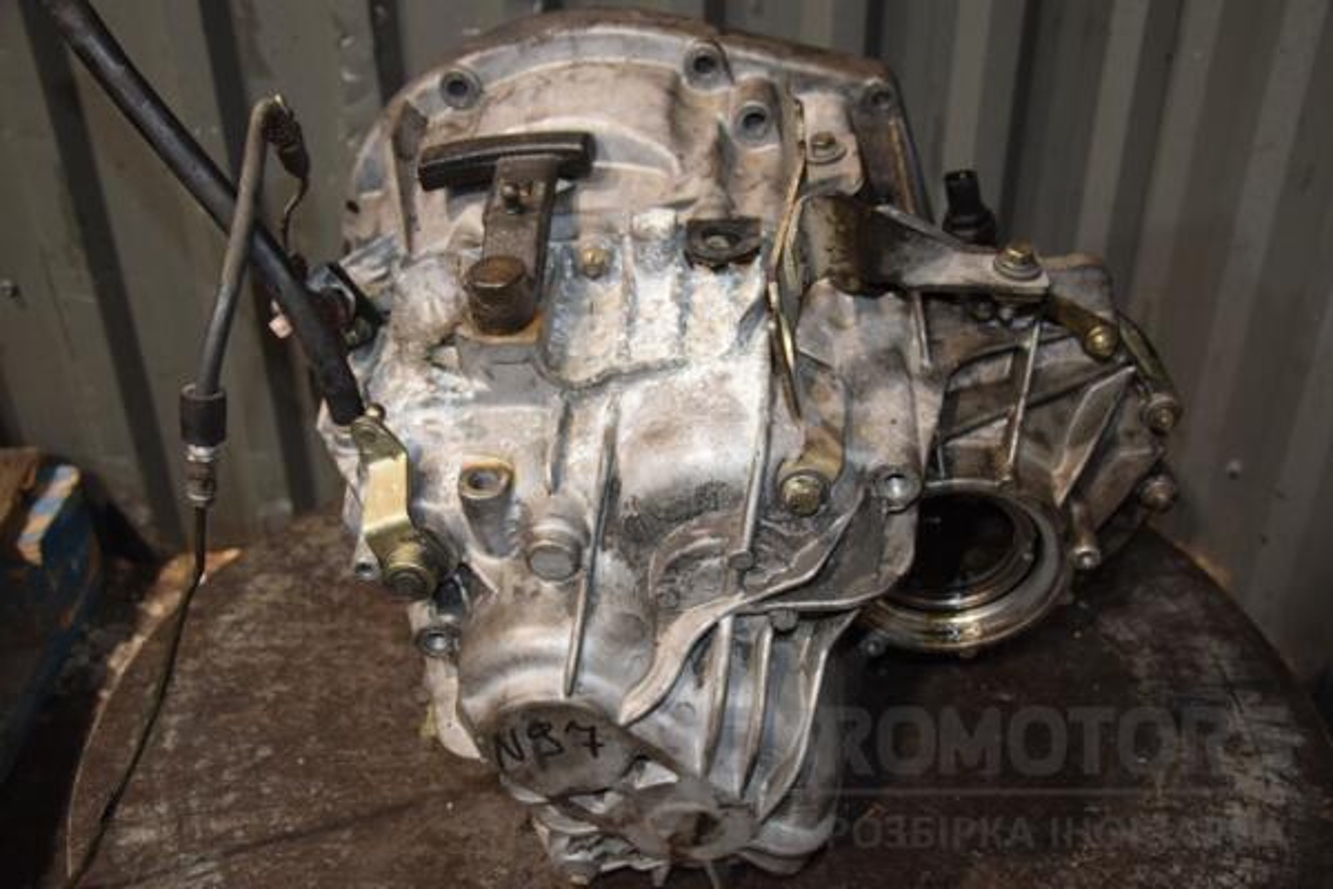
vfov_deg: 36.9
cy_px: 444
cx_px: 666
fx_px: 1333
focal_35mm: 36
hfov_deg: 53.1
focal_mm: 24
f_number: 5
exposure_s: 1/60
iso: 800
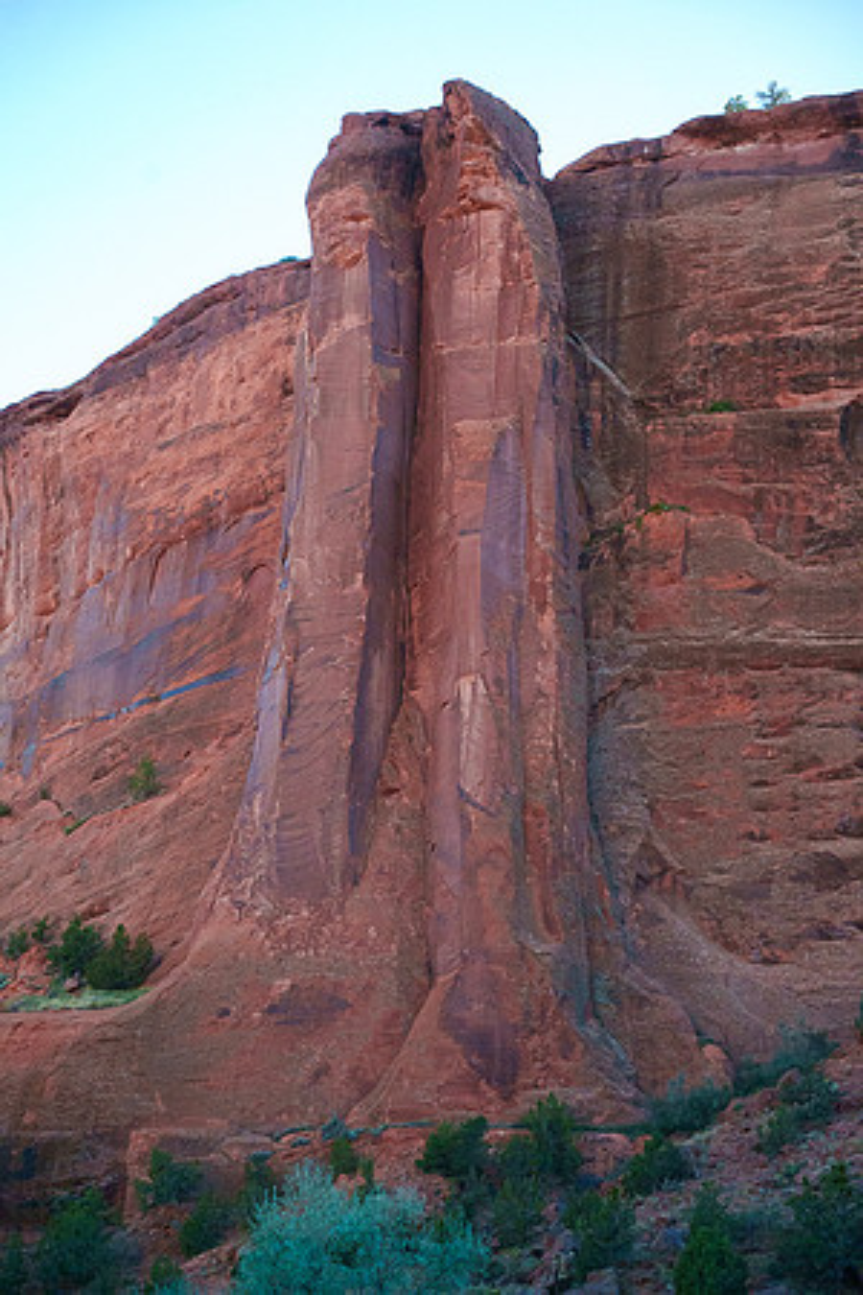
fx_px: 2193
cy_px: 648
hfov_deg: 22.3
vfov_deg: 32.9
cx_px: 432
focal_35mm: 61
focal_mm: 61
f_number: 5.6
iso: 10000
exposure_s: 1/2500
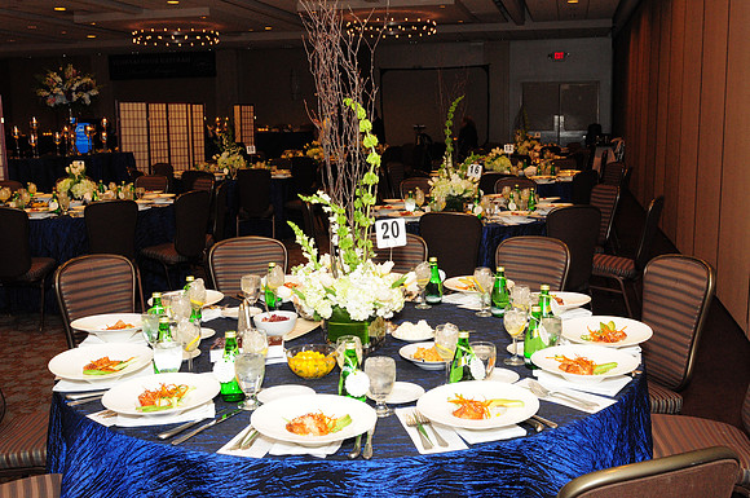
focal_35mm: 39
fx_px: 811
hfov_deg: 49.6
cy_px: 249
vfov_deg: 34.1
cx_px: 375
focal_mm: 26
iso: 1600
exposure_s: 1/60
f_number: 7.1
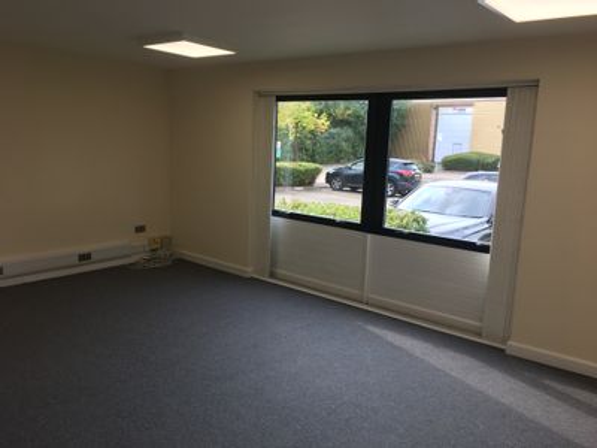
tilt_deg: -10.2
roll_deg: -2.5
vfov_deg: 48.2
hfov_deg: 61.7
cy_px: 224
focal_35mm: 29
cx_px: 298
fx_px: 500
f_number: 2.2
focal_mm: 4.15
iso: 32
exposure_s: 1/100
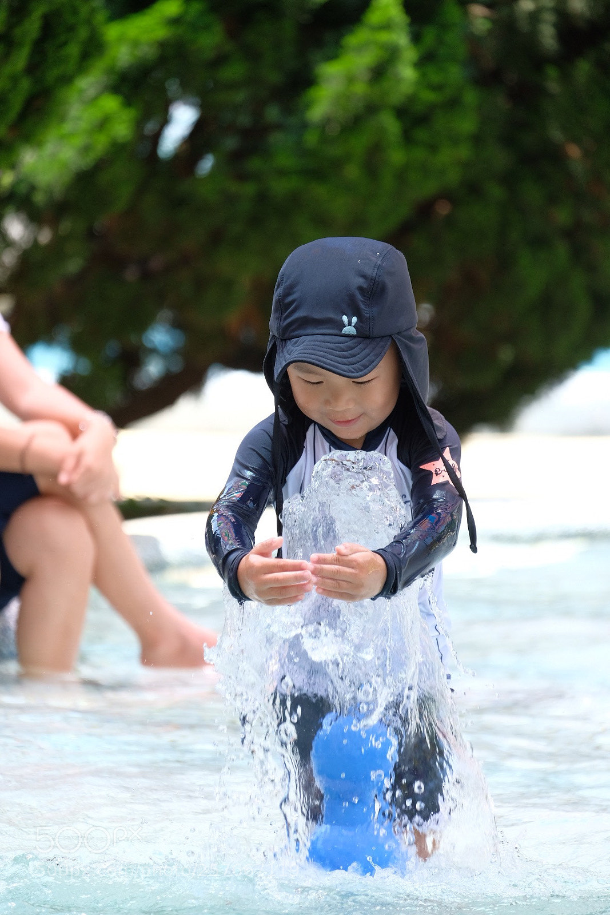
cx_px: 305
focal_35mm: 212
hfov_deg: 6.5
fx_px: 5387
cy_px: 458
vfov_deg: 9.7
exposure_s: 1/500
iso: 640
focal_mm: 141.3
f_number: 4.4
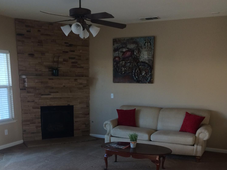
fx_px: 256
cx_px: 114
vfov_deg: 35.7
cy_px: 135
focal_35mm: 39
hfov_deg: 47.9
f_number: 2.2
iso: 80
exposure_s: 1/30
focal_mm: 4.15
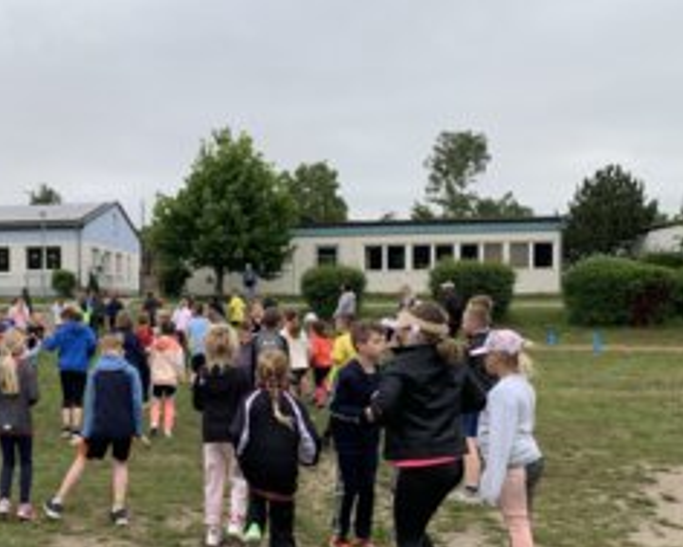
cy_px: 315
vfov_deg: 34.8
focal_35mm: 43
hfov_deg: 40.5
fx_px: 870
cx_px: 107
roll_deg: +0.2
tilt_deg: -1.0
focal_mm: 4.25
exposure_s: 1/683
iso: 25
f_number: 1.8
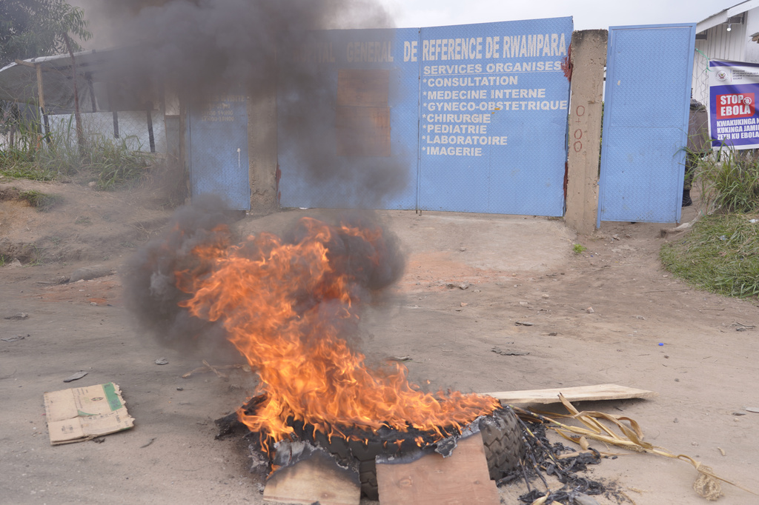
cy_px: 252
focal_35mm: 34
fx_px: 717
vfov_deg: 38.9
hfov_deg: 55.8
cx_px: 380
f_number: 4.5
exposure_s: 1/320
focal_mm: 34
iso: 125
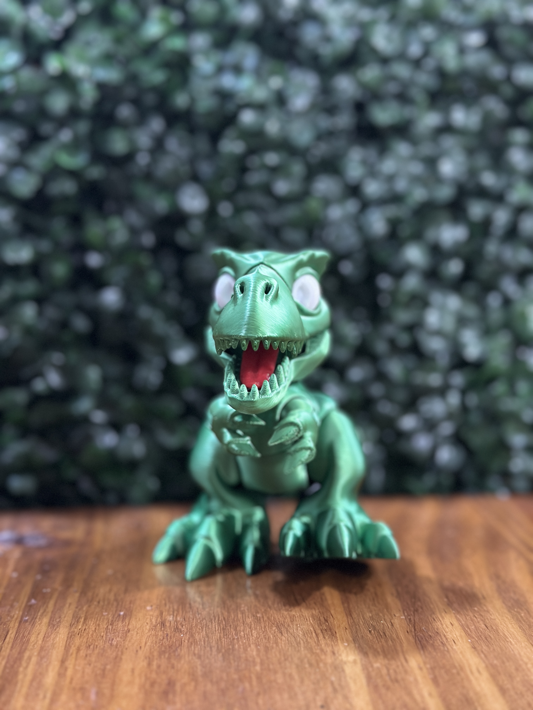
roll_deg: +0.0
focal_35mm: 48
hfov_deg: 30.3
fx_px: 985
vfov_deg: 39.7
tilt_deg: -7.0
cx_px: 266
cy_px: 355
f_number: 1.78
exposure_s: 1/33
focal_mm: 6.86
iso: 500
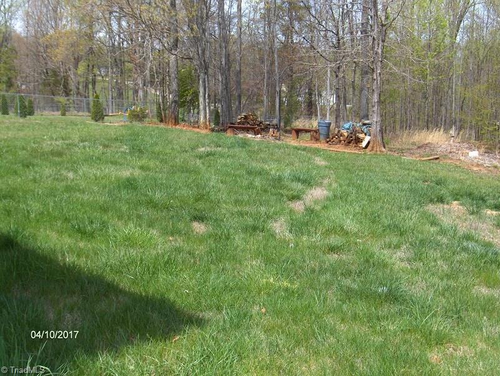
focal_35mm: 39
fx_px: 564
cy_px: 188
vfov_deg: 36.9
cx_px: 250
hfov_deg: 47.8
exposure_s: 1/495
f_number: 4.8
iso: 100
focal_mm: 8
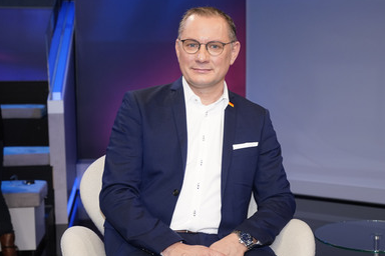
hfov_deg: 36.8
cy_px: 146
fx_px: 577
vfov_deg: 25.0
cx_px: 220
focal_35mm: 54
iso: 2000
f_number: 5
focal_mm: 46
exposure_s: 1/125
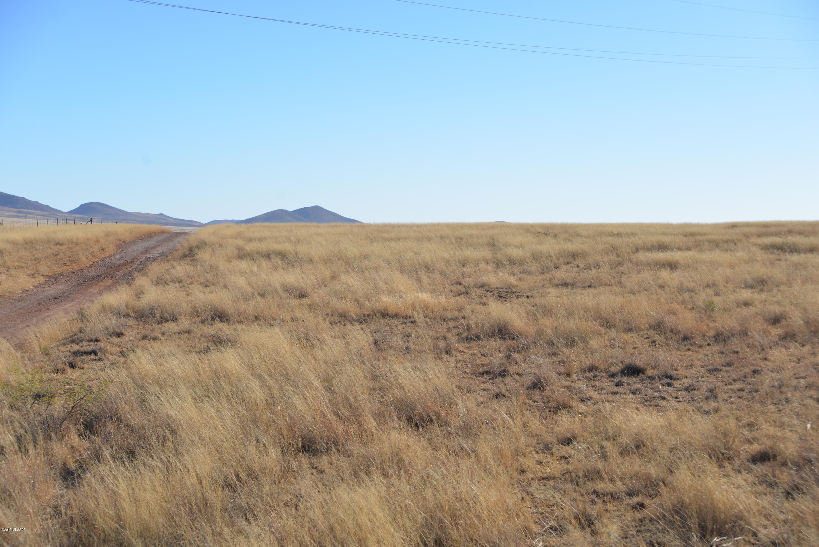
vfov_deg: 19.5
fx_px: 1593
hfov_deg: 28.8
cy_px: 274
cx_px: 410
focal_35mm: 70
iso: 200
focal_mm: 70
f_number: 7.1
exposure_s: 1/800
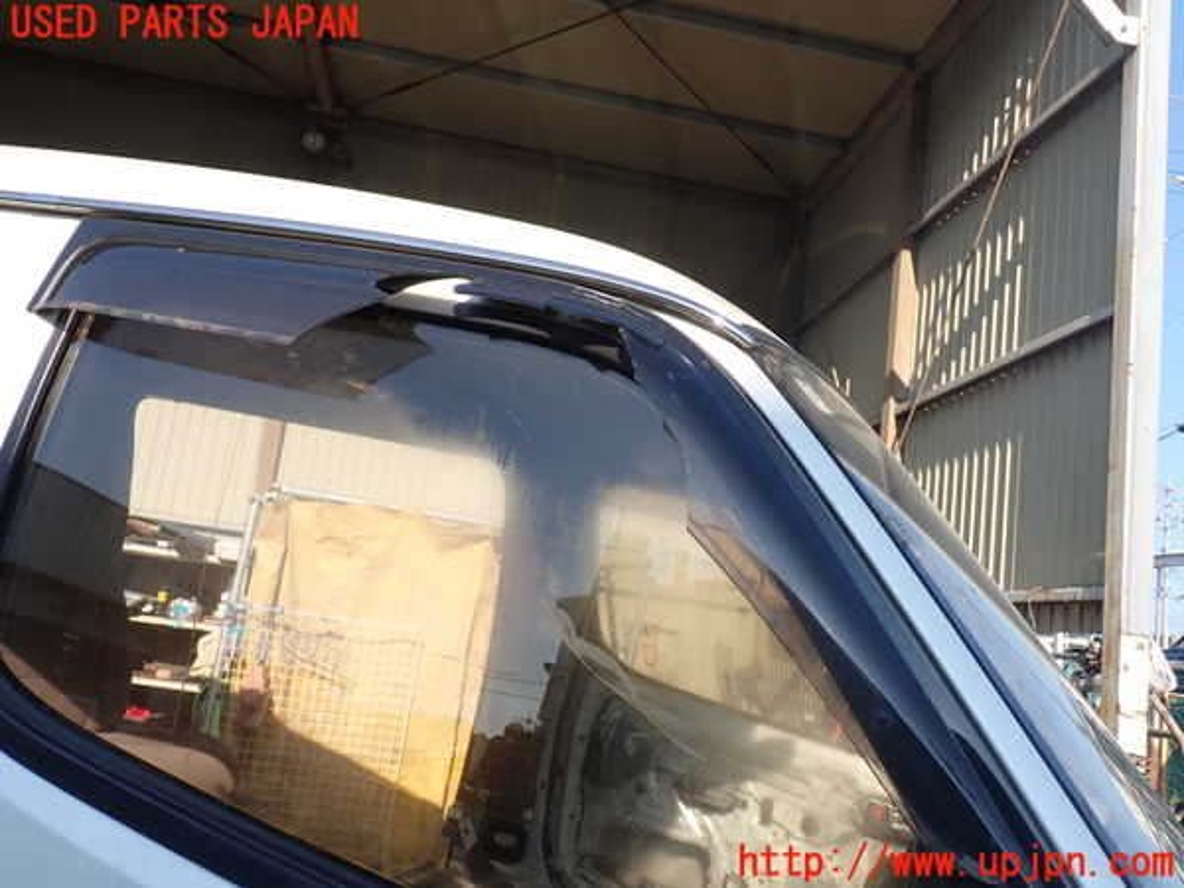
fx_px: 1026
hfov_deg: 60.0
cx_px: 592
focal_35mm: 30
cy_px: 444
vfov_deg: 46.8
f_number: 3.2
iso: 100
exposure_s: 1/500
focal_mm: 5.4
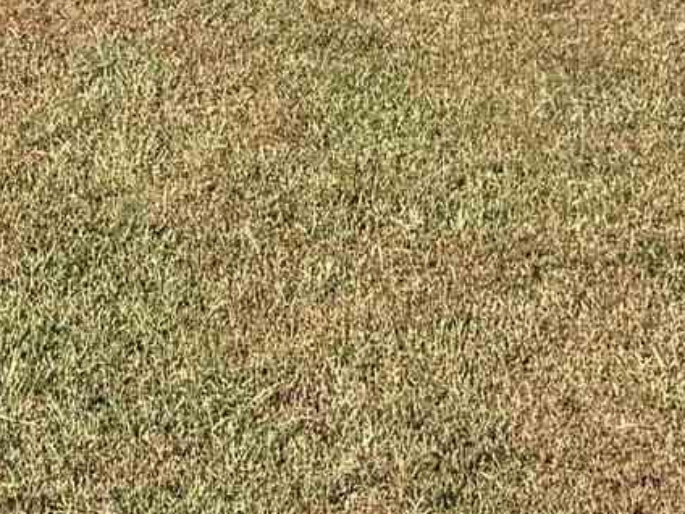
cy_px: -703
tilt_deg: +0.6
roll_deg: -1.0
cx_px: 19
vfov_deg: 7.9
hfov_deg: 11.3
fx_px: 3443
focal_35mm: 174
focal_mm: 6.76
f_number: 1.78
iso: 80
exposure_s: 1/2907
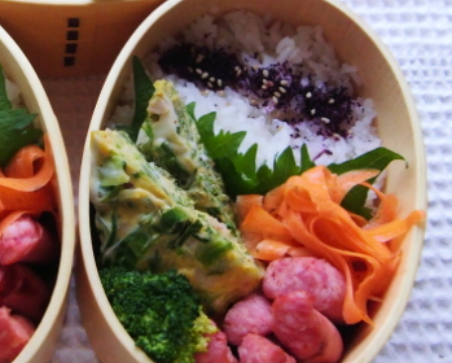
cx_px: 93
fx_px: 790
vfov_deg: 25.6
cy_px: 106
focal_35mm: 59
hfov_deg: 31.1
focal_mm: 5.8
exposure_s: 1/40
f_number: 2.7
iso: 400
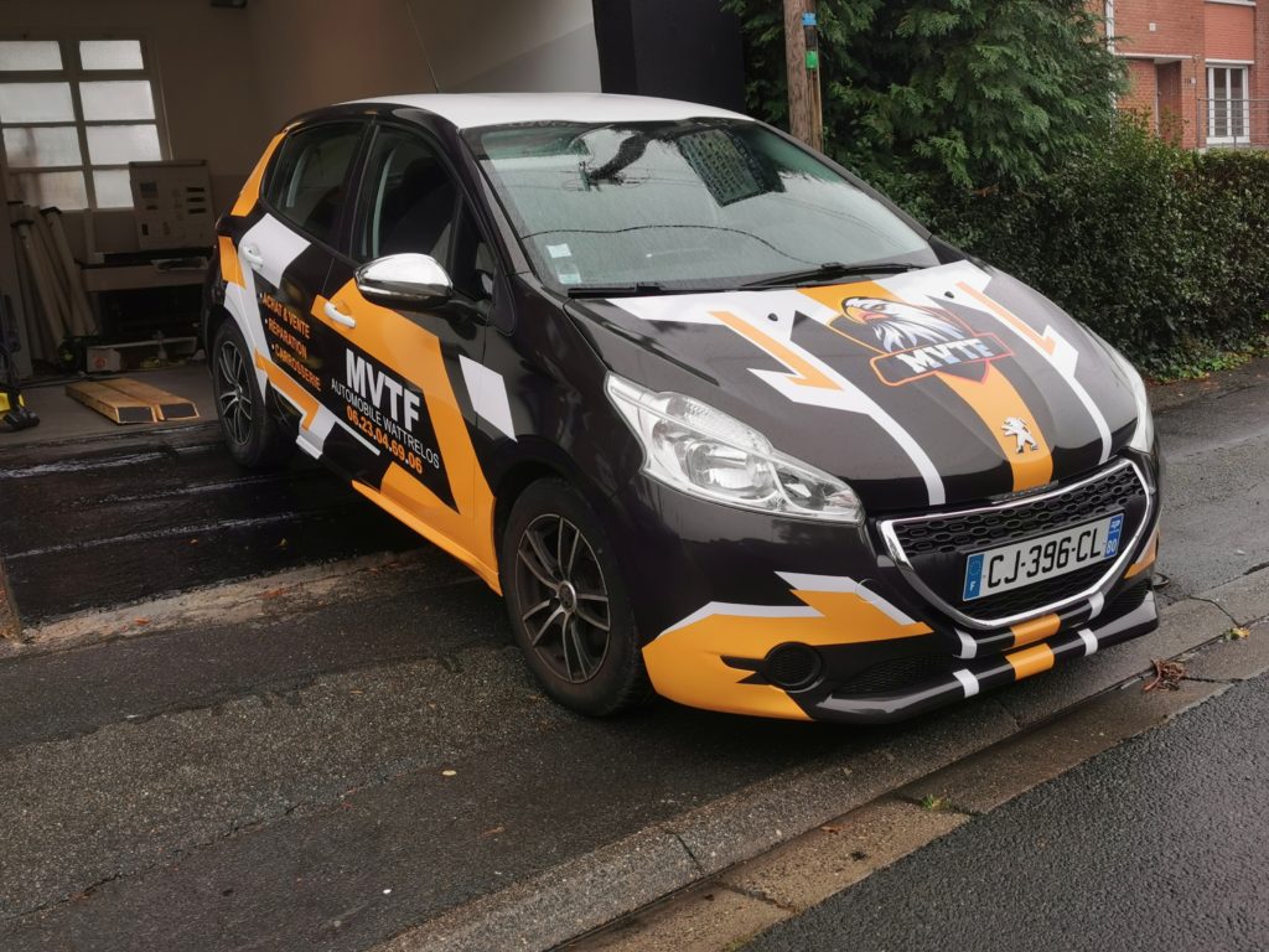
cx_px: 634
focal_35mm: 35
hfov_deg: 52.6
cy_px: 476
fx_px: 1283
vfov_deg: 40.7
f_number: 1.6
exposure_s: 1/584
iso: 50
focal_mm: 5.56
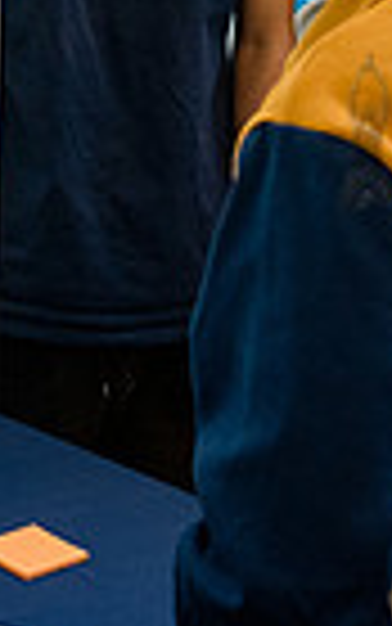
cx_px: -216
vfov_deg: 17.4
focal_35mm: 115
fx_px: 1964
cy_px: -88
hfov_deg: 10.9
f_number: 4
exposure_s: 1/400
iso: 3200
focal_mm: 27
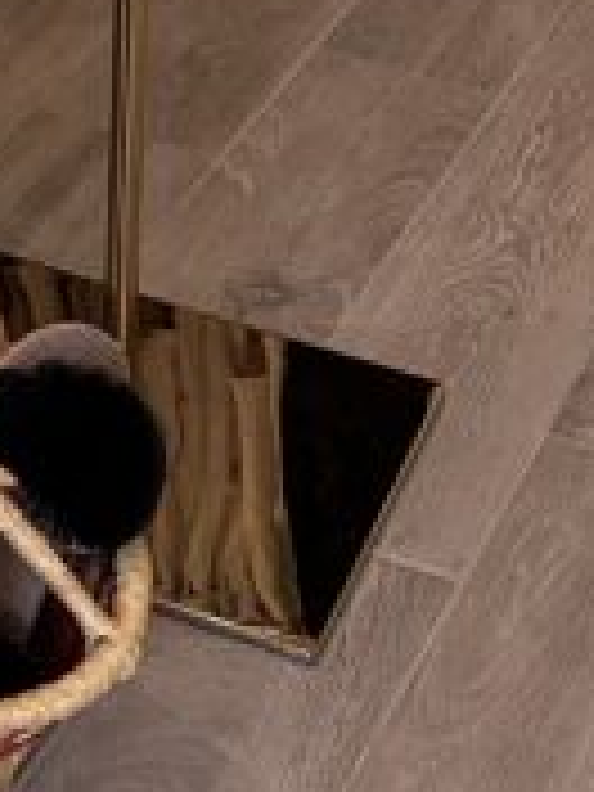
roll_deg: +0.9
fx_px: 3203
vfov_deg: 12.1
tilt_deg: -9.4
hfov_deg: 9.0
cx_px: -1035
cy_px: -932
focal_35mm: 140
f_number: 1.78
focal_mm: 6.86
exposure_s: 1/120
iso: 125
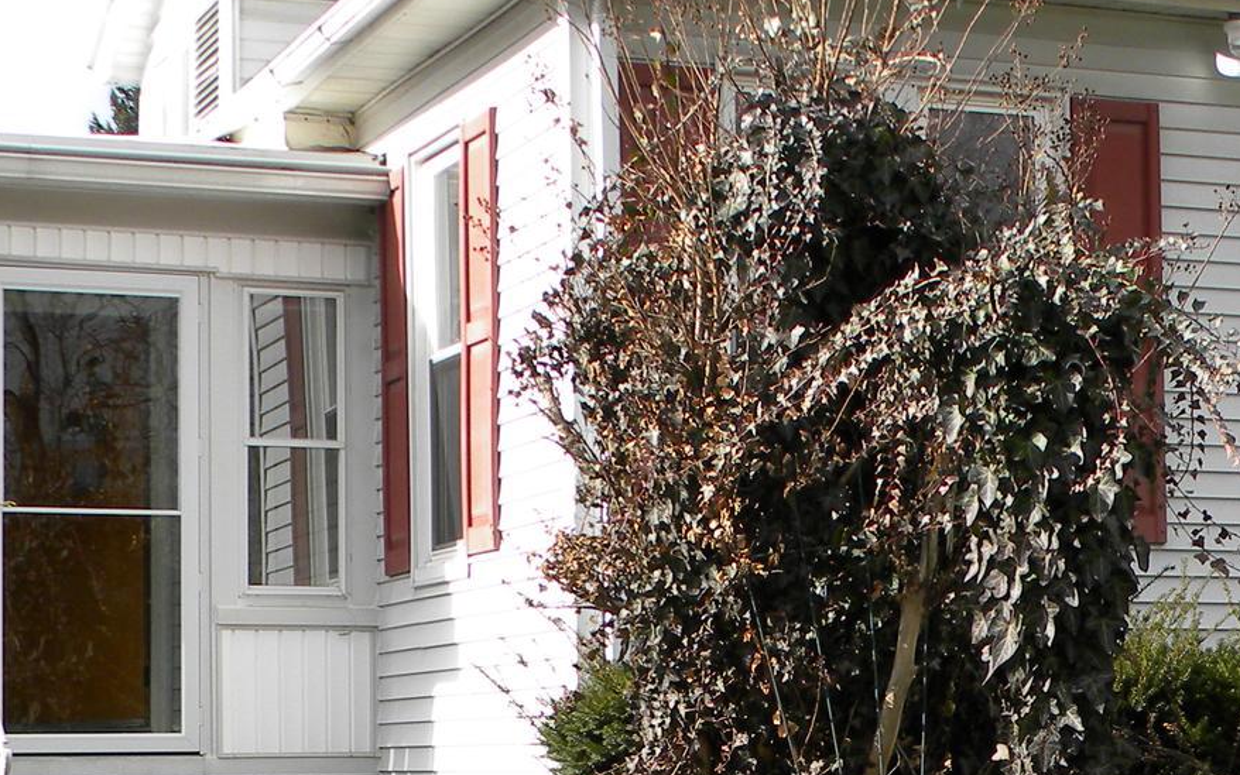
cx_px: 739
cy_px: 723
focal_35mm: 89
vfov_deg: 14.5
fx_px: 3008
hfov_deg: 23.3
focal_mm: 6.4
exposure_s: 1/336
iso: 80
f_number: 3.7
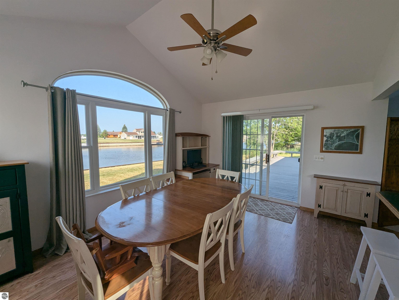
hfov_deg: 106.1
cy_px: 150
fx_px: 150
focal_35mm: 13
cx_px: 200
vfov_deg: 90.1
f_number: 2.2
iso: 51
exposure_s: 1/551
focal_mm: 1.95
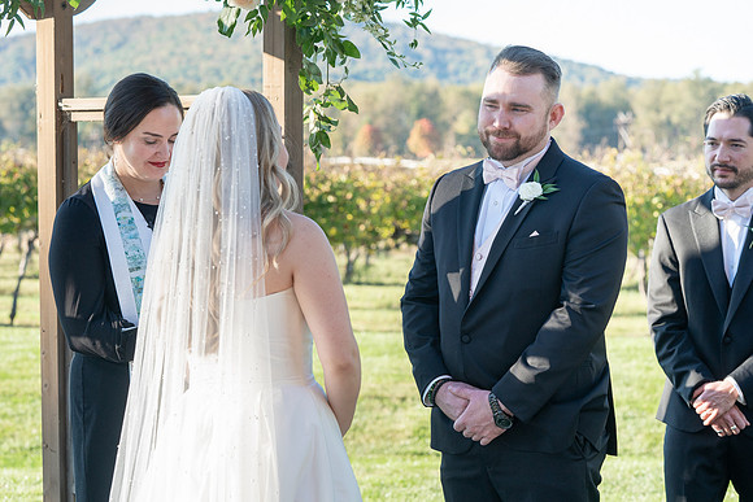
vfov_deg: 14.1
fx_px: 2027
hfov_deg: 21.0
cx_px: 403
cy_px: 247
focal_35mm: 97
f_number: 5.6
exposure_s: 1/320
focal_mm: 90
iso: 500
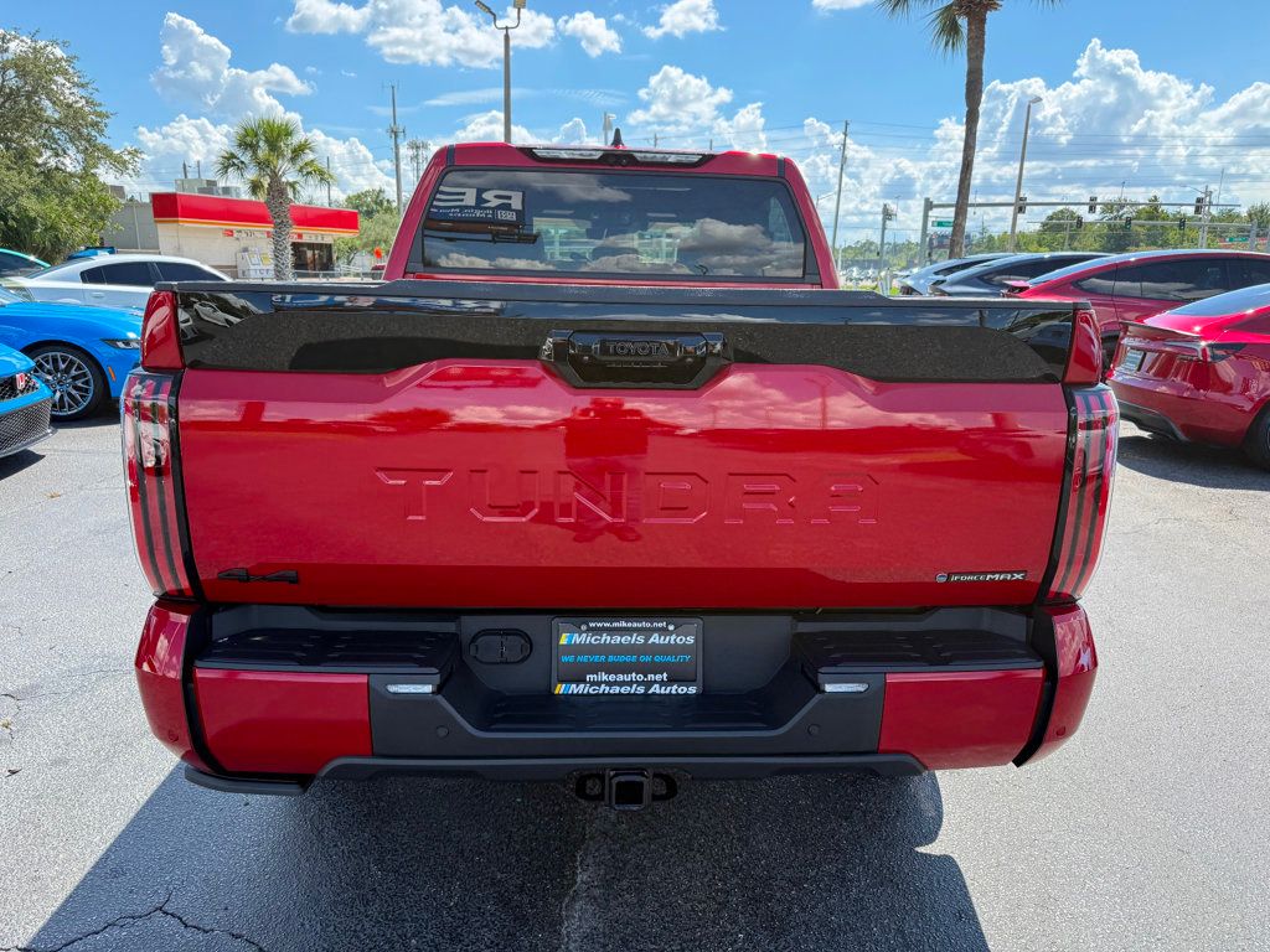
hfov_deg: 71.6
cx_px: 635
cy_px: 476
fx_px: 881
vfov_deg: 56.8
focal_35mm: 24
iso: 100
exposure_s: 1/1770
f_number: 1.78
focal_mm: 6.76
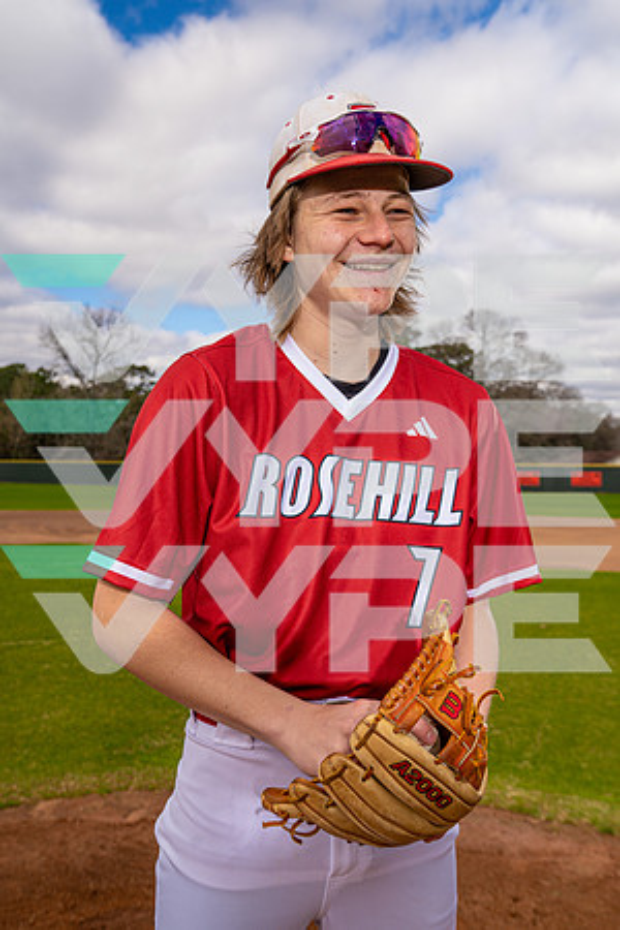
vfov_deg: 58.7
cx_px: 310
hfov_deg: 41.1
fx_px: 827
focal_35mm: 32
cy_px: 465
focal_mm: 32
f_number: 6.3
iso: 100
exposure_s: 1/250
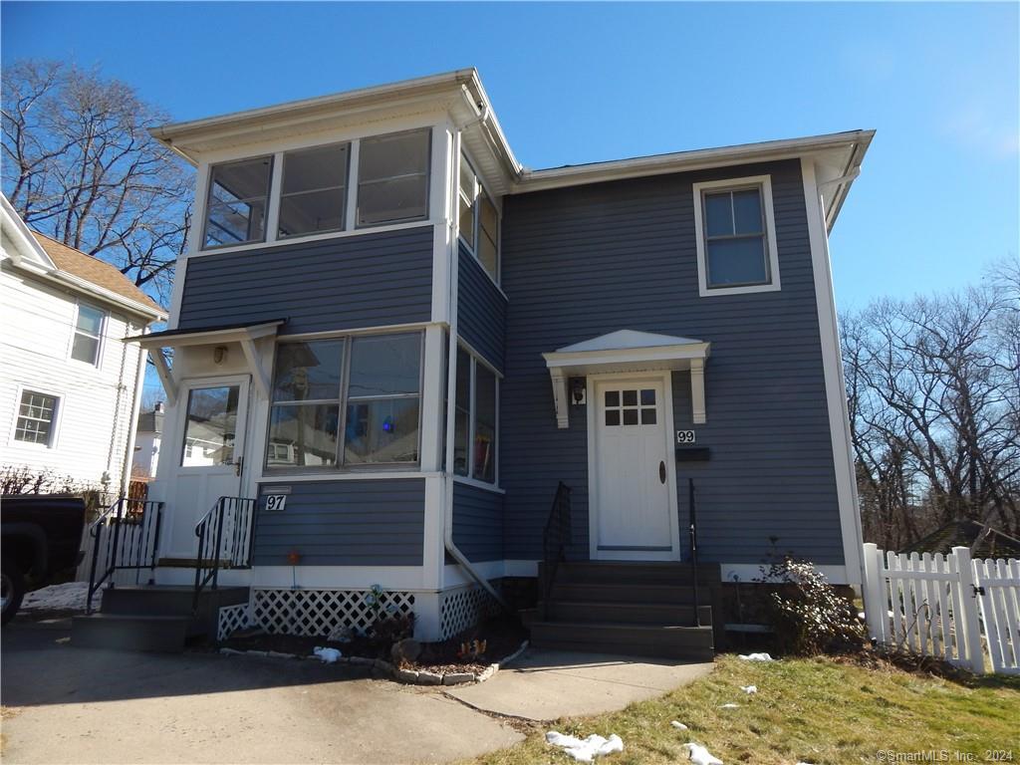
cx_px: 510
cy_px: 382
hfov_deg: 73.9
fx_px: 678
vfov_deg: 58.9
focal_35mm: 23
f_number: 3
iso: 125
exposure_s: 1/800
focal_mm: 4
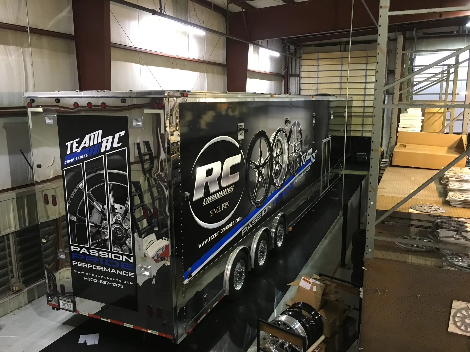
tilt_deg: -12.7
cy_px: 176
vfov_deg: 48.2
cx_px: 235
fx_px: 394
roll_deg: +0.0
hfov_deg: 61.7
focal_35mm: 29
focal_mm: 4.15
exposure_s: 1/24
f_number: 2.2
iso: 200
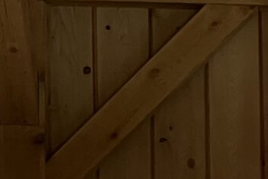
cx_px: 528
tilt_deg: -4.4
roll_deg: -0.4
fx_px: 1593
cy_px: 326
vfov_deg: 6.3
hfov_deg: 9.1
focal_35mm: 214
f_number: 1.8
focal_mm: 3.99
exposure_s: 1/68
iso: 80
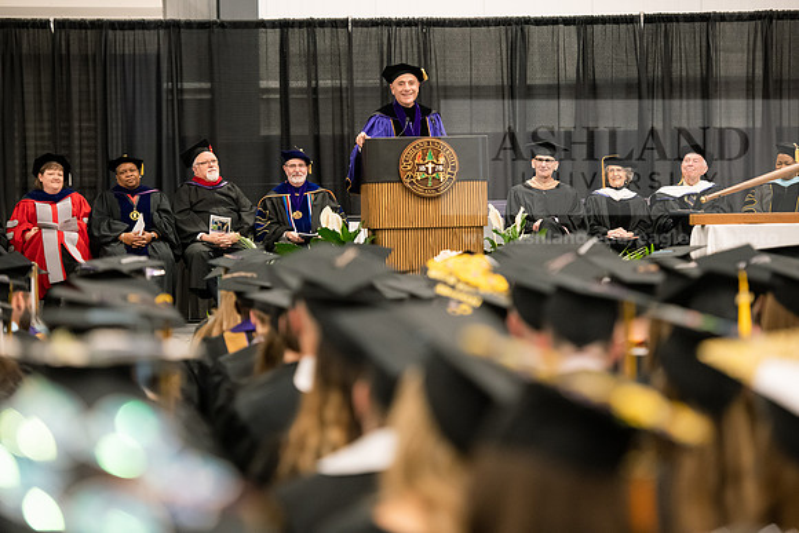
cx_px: 400
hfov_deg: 15.8
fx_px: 2886
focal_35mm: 130
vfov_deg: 10.6
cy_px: 266
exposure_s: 1/200
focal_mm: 130
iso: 4000
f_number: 3.2
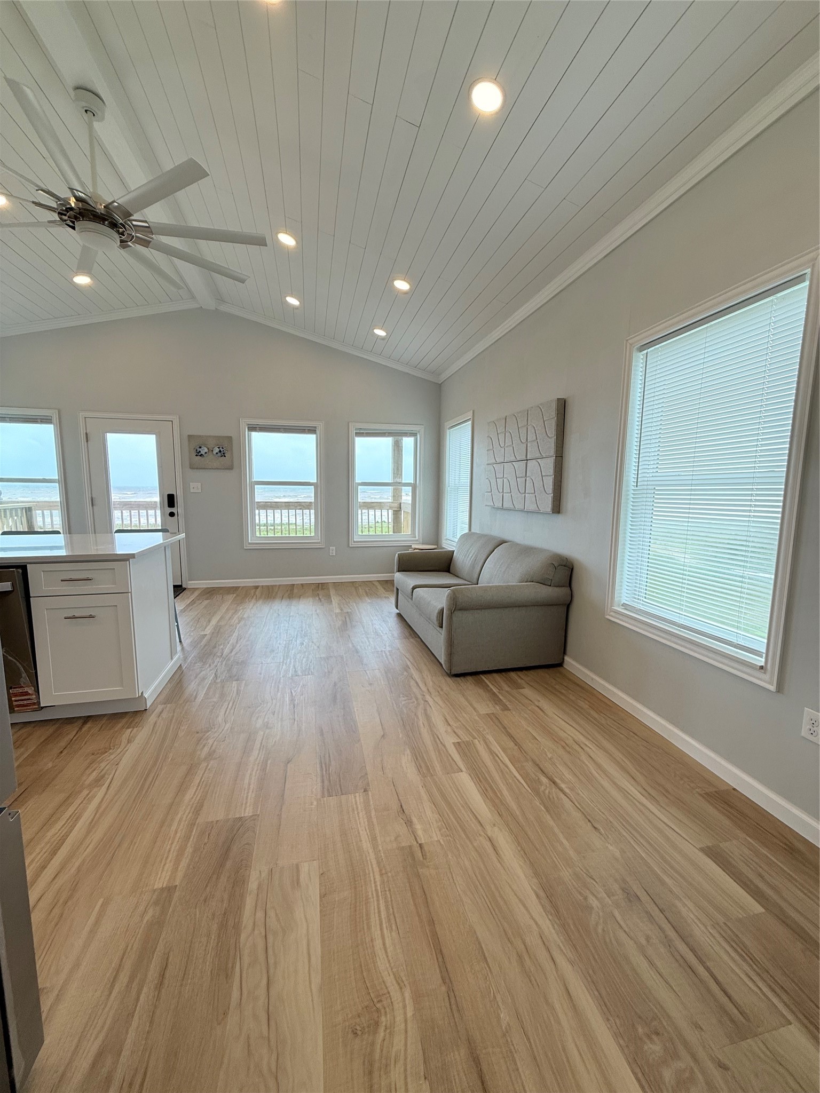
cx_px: 410
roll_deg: -0.9
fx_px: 442
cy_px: 546
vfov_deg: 102.1
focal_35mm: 14
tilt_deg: -5.7
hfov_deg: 85.7
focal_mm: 2.22
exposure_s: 1/164
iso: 50
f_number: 2.2
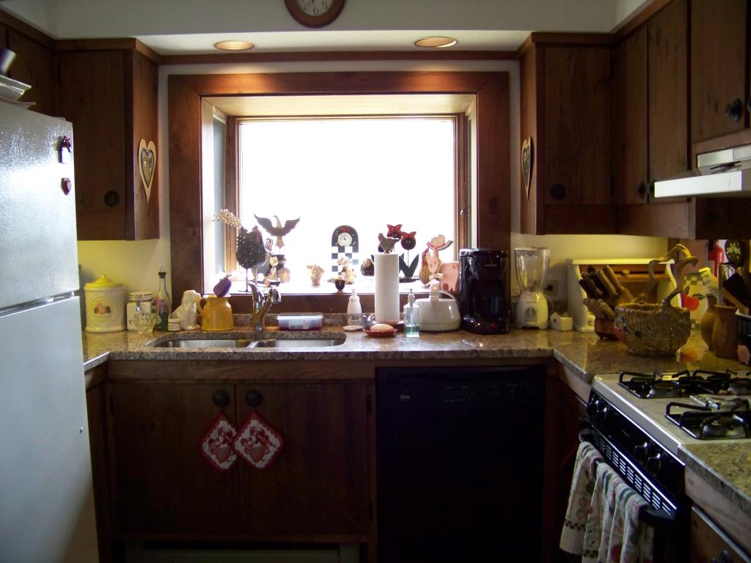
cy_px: 282
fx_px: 781
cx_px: 376
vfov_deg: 39.7
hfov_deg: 51.4
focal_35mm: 36
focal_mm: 5.85
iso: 186
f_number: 2.8
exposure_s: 1/30
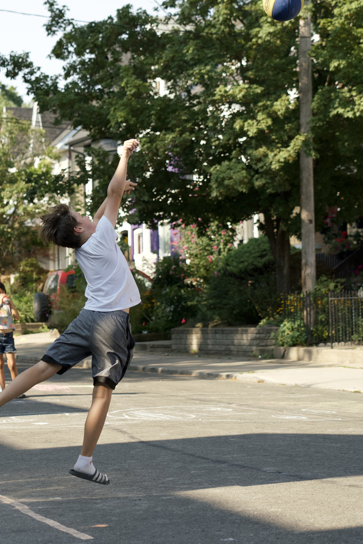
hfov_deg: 18.2
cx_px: 165
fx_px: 1134
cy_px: 225
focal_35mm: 75
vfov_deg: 26.9
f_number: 4
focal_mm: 58
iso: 1250
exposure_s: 1/2000
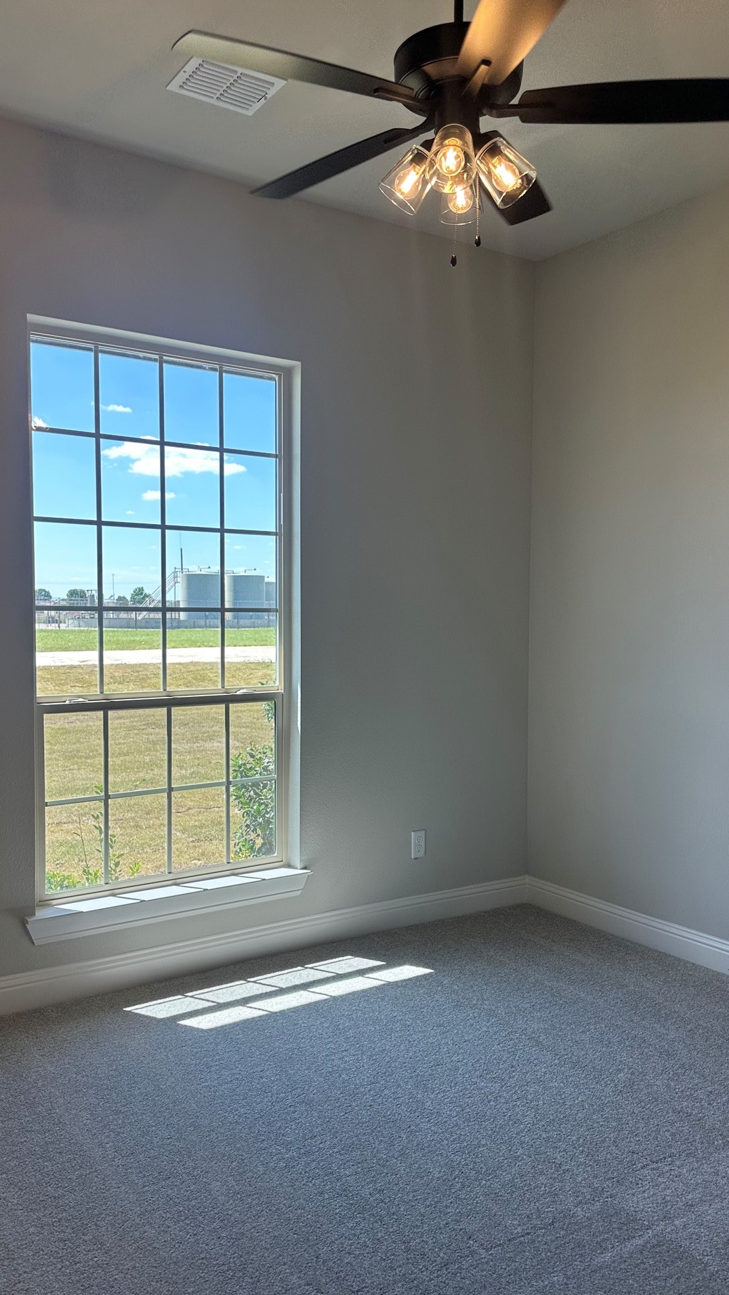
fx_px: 962
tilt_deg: -2.2
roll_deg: -0.8
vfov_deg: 67.9
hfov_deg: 41.5
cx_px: 345
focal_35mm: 28
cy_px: 652
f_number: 1.78
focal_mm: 6.86
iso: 80
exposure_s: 1/458
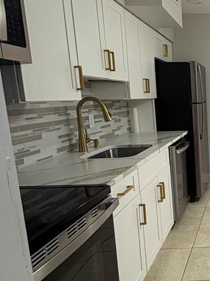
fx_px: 283
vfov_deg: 52.6
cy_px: 143
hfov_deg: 32.7
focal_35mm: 35
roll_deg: +0.8
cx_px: 258
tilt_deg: -8.2
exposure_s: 1/60
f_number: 2.2
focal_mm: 2.22
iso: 125
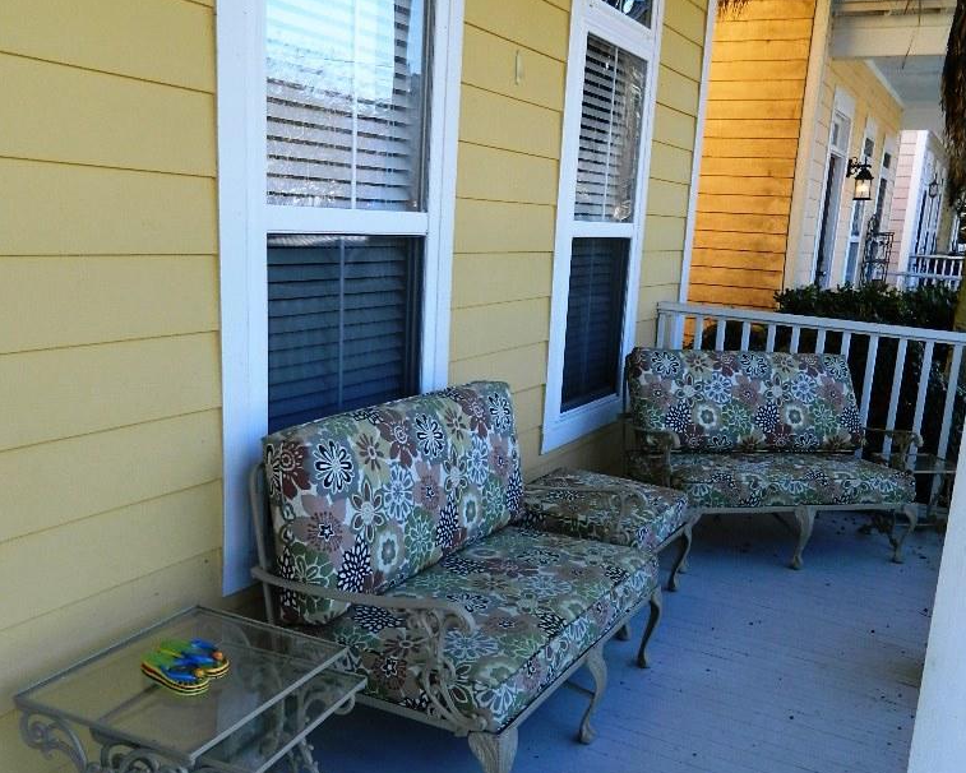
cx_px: 487
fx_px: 944
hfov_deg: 54.2
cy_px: 444
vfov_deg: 44.4
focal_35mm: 33
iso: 80
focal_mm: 4.5
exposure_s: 1/200
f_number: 3.1
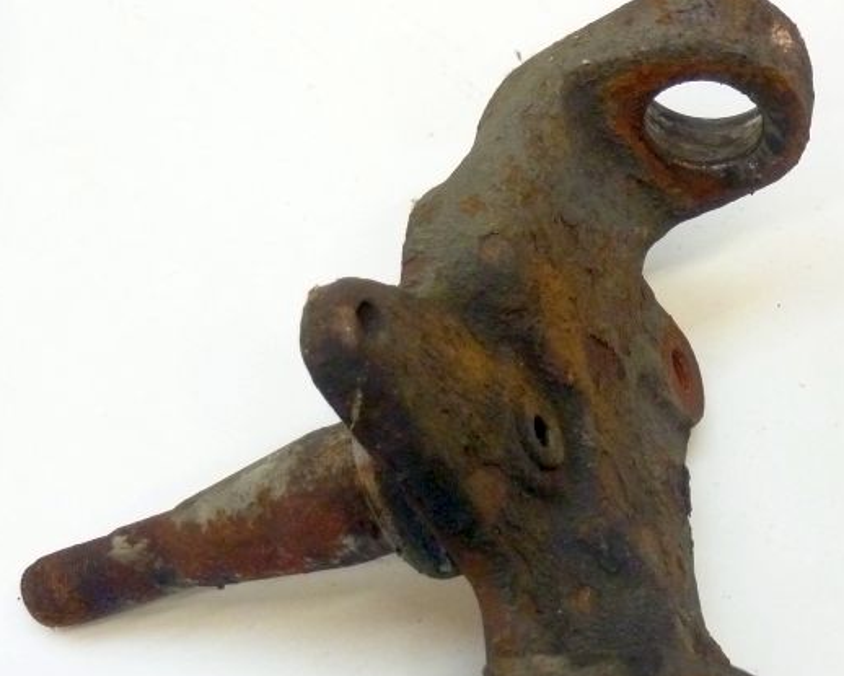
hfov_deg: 28.6
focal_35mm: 65
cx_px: 646
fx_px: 1625
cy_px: 505
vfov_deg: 23.3
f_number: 3.6
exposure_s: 1/30
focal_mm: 6.1
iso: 400
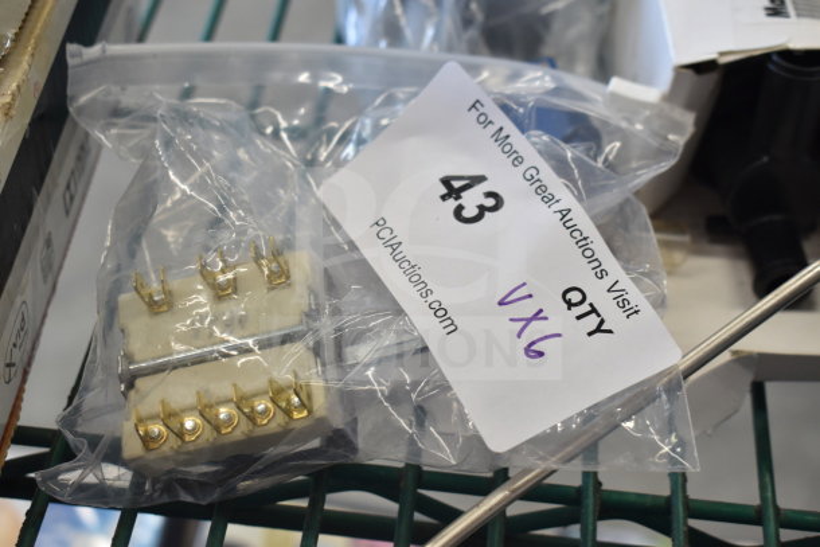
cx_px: 410
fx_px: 1435
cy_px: 274
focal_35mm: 63
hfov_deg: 31.9
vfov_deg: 21.6
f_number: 5
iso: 640
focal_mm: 42
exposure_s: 1/60
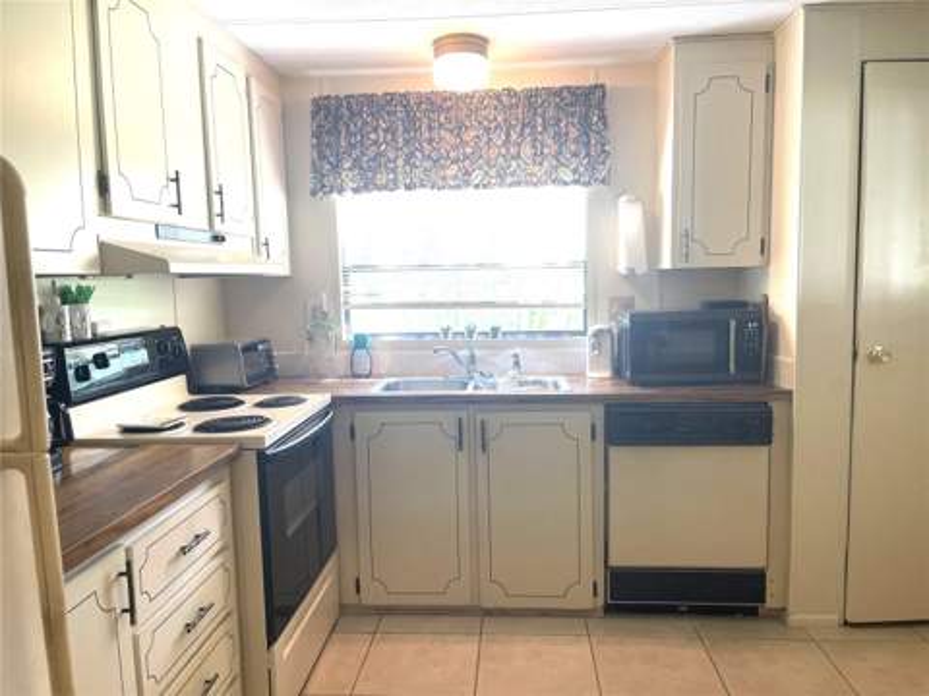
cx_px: 464
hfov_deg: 69.4
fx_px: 671
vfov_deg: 54.9
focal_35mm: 25
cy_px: 348
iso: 100
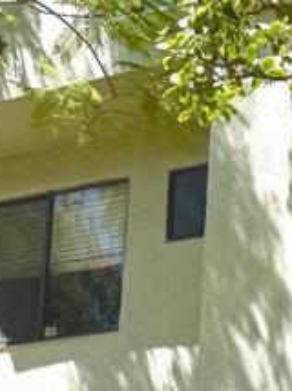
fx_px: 1296
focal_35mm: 115
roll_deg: -1.0
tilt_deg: +7.8
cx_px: 673
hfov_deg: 11.1
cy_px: 658
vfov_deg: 15.3
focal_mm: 6.76
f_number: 1.78
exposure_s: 1/2299
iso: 80
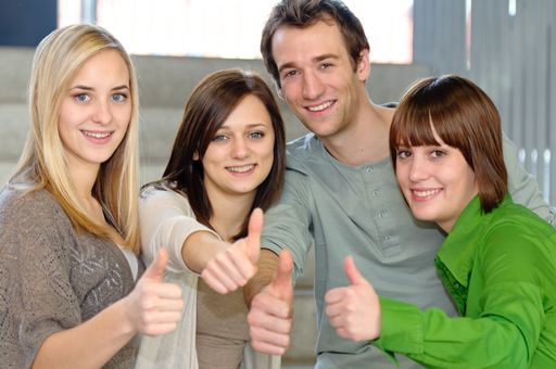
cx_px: 278
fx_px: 1620
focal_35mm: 105
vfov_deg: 13.0
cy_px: 184
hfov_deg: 19.5
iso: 200
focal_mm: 70
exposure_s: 1/80
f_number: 2.8
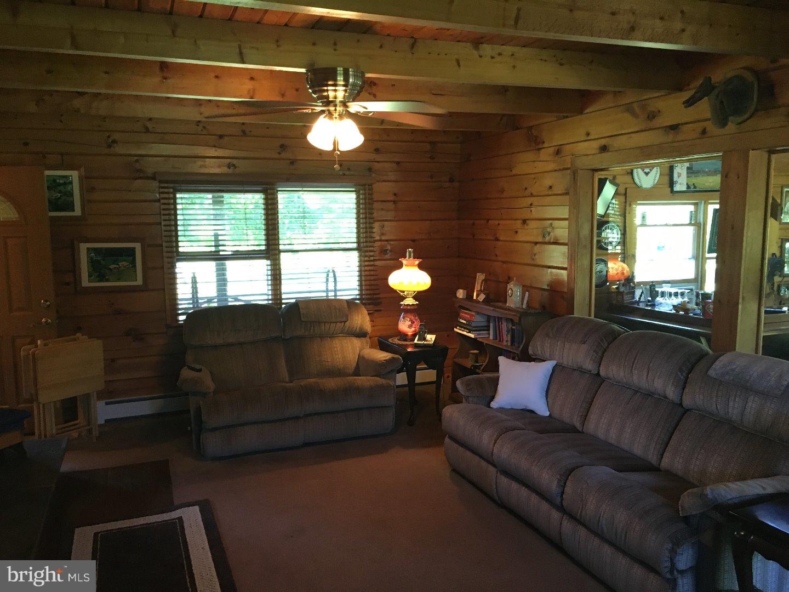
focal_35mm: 29
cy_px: 296
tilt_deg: -4.7
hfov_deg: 61.7
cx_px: 394
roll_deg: +0.4
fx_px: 661
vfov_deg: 48.2
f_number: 2.2
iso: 200
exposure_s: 1/30
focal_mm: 4.15
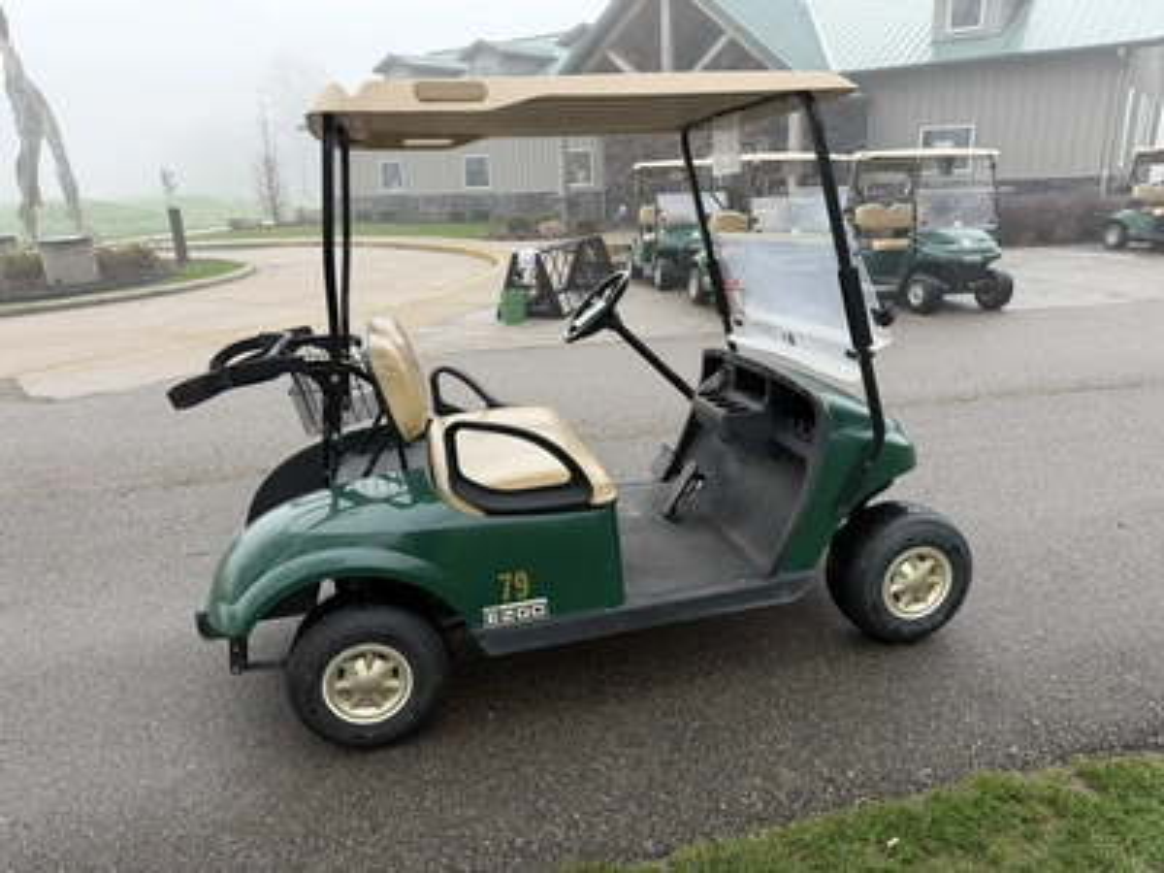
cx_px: 582
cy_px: 436
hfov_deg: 71.6
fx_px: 807
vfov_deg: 56.8
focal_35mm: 24
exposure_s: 1/805
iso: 80
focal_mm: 6.76
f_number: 1.78
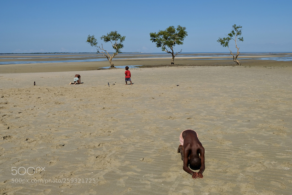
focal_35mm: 35
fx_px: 284
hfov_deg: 54.4
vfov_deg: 37.9
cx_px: 146
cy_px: 98
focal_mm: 23
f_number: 6.4
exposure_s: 1/1600
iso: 200
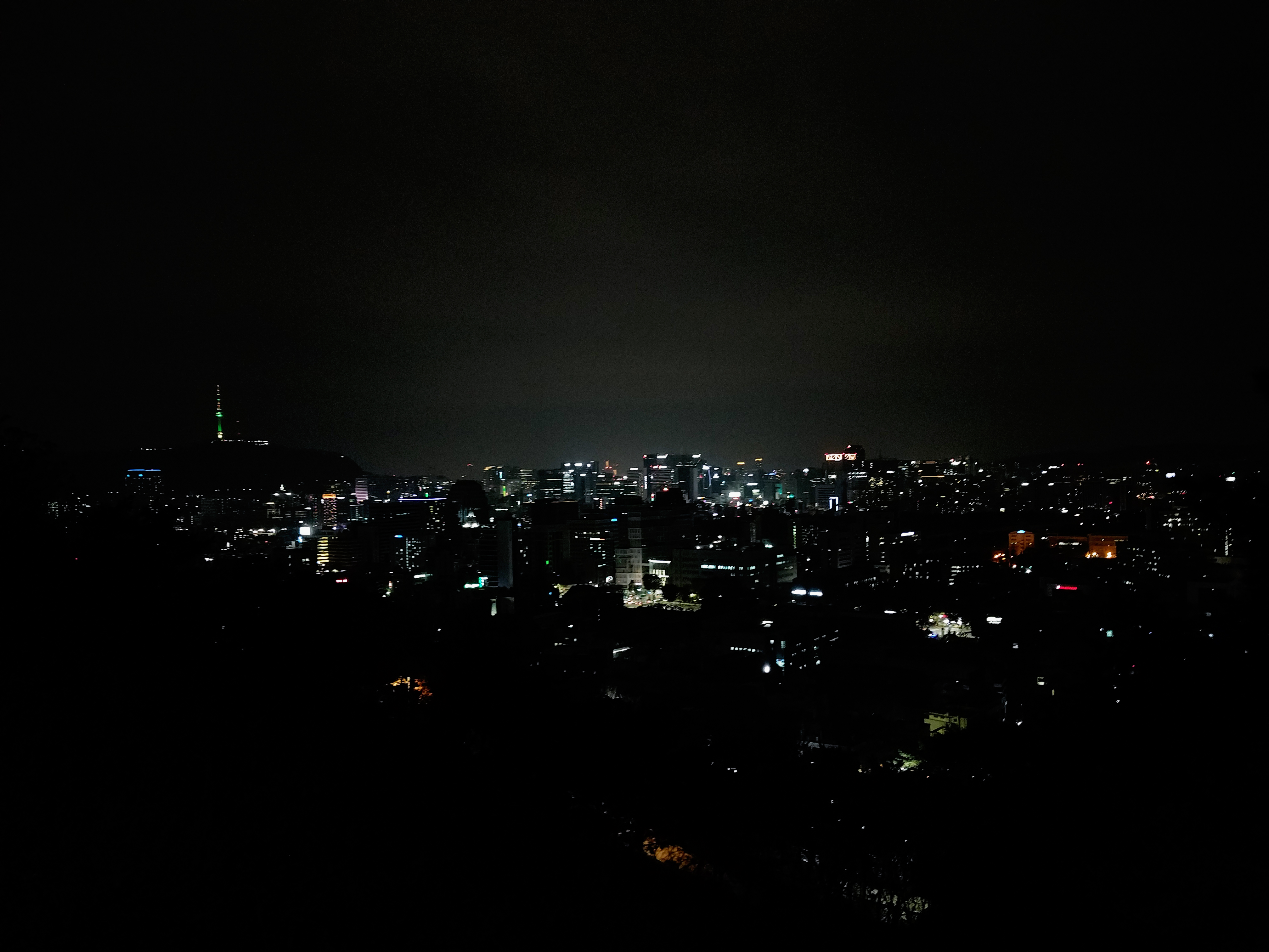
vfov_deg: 53.1
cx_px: 634
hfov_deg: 67.3
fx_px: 953
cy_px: 476
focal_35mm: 26
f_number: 1.7
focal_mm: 4.2
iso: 250
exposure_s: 1/10
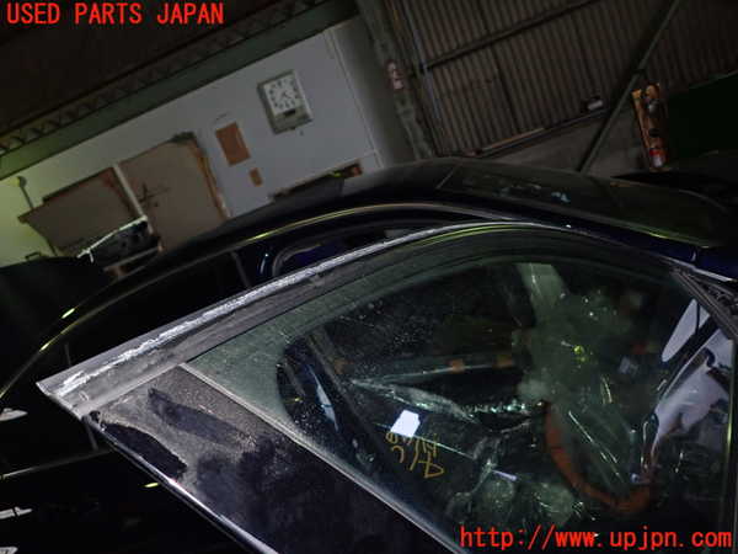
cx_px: 369
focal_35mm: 25
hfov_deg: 69.4
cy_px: 277
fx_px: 533
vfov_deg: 54.9
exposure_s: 1/30
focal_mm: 4.5
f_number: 5.6
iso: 400
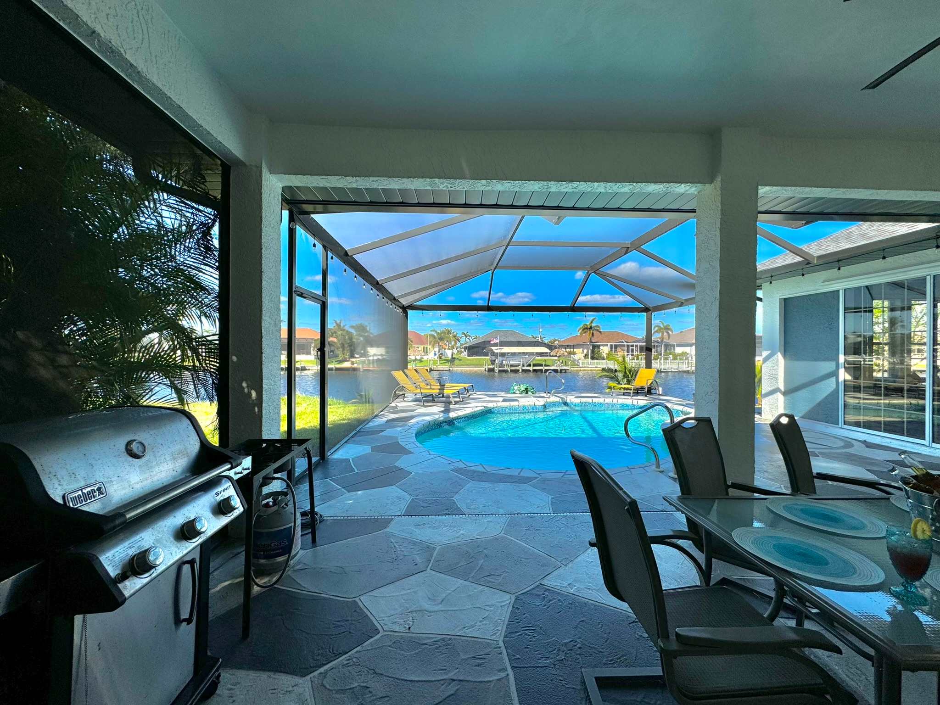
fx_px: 380
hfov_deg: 102.1
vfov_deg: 85.7
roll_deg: -0.9
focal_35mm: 14
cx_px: 470
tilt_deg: -0.3
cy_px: 352
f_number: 2.2
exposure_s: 1/720
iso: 40
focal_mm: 2.22
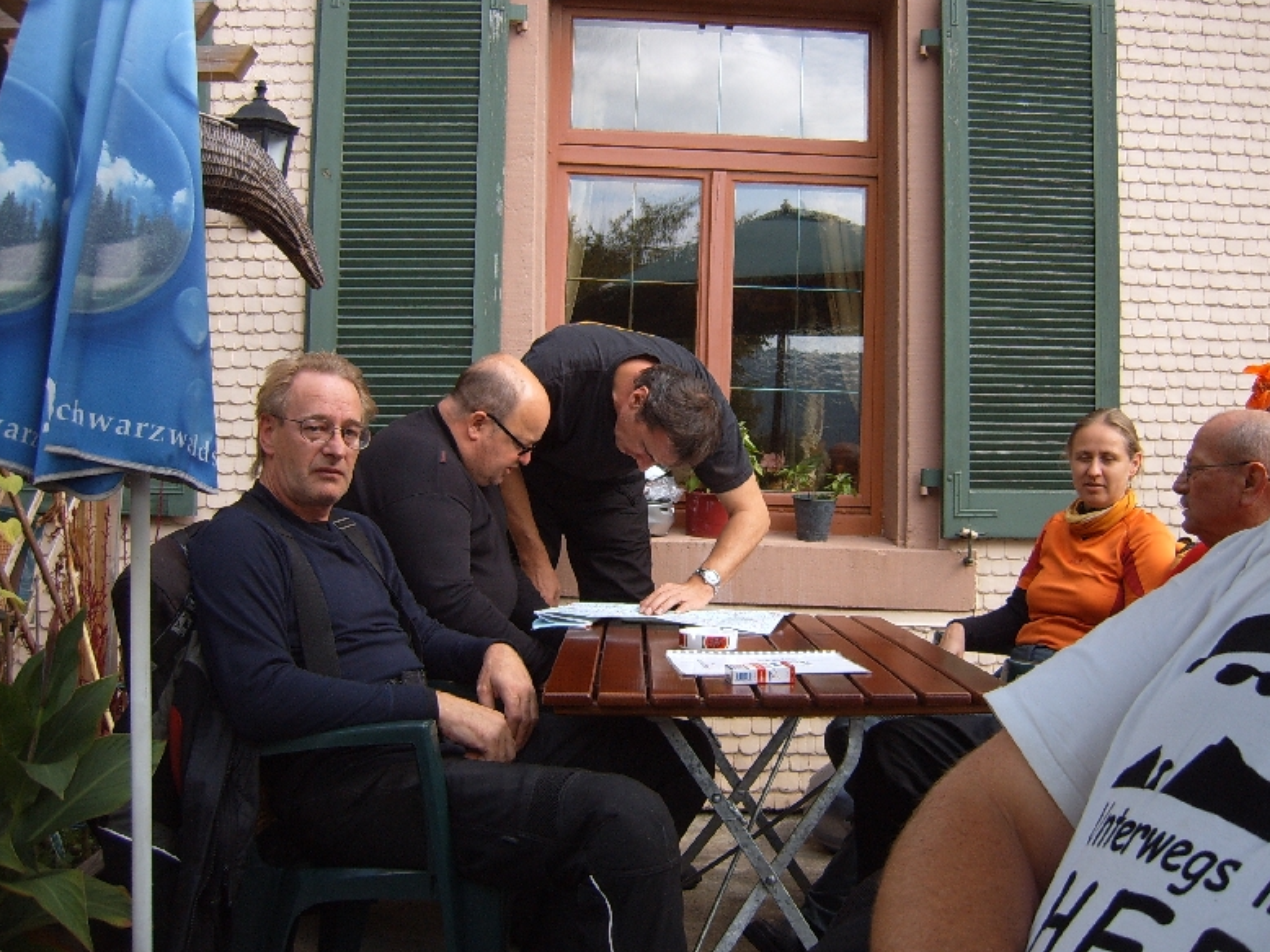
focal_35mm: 36
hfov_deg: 51.4
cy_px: 475
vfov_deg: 39.6
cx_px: 646
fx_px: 1320
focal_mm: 5.8
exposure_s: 1/350
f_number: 2.8
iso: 50
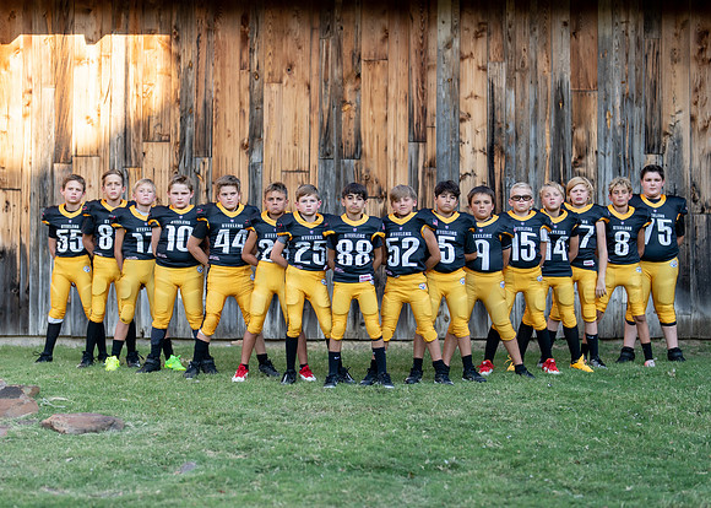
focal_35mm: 69
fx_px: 1393
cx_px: 374
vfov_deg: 20.6
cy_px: 257
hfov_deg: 28.6
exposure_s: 1/1600
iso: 100
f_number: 1.2
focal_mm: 50
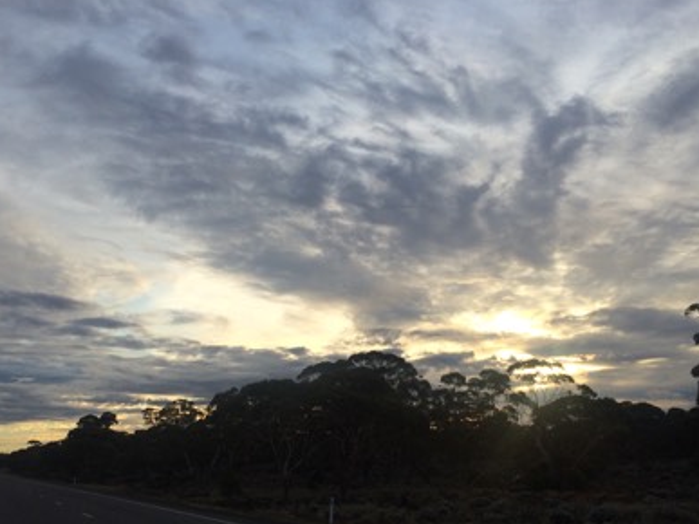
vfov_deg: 36.6
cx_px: 336
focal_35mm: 39
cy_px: 331
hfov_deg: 47.9
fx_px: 787
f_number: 2.2
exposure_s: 1/977
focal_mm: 4.15
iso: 32
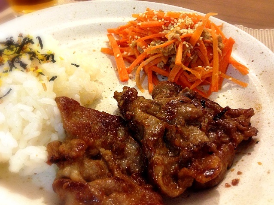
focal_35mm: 33
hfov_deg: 55.4
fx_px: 261
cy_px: 102
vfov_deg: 42.9
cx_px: 137
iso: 400
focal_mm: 4.13
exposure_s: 1/17
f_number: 2.4
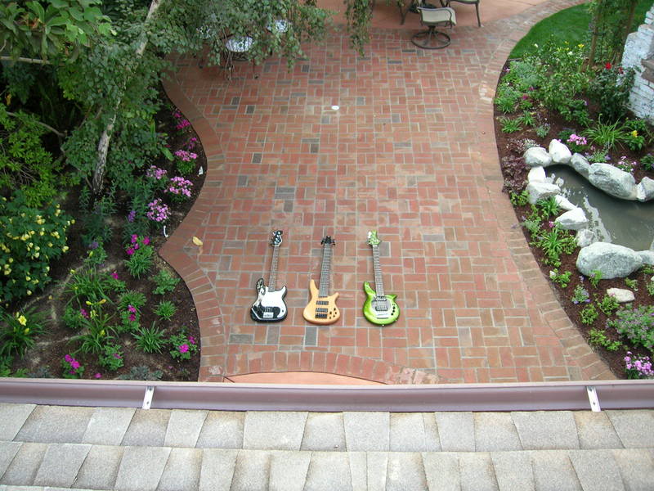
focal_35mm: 34
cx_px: 327
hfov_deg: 54.0
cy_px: 246
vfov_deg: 41.8
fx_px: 642
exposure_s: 1/46.2
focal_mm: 5.7
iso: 50
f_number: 2.9
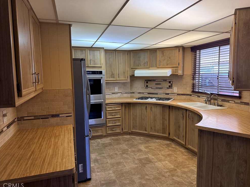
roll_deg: +0.2
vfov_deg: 54.9
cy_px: 92
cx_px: 129
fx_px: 181
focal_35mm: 25
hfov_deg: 69.4
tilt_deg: -4.3
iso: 200
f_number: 1.78
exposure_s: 1/161
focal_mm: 6.76
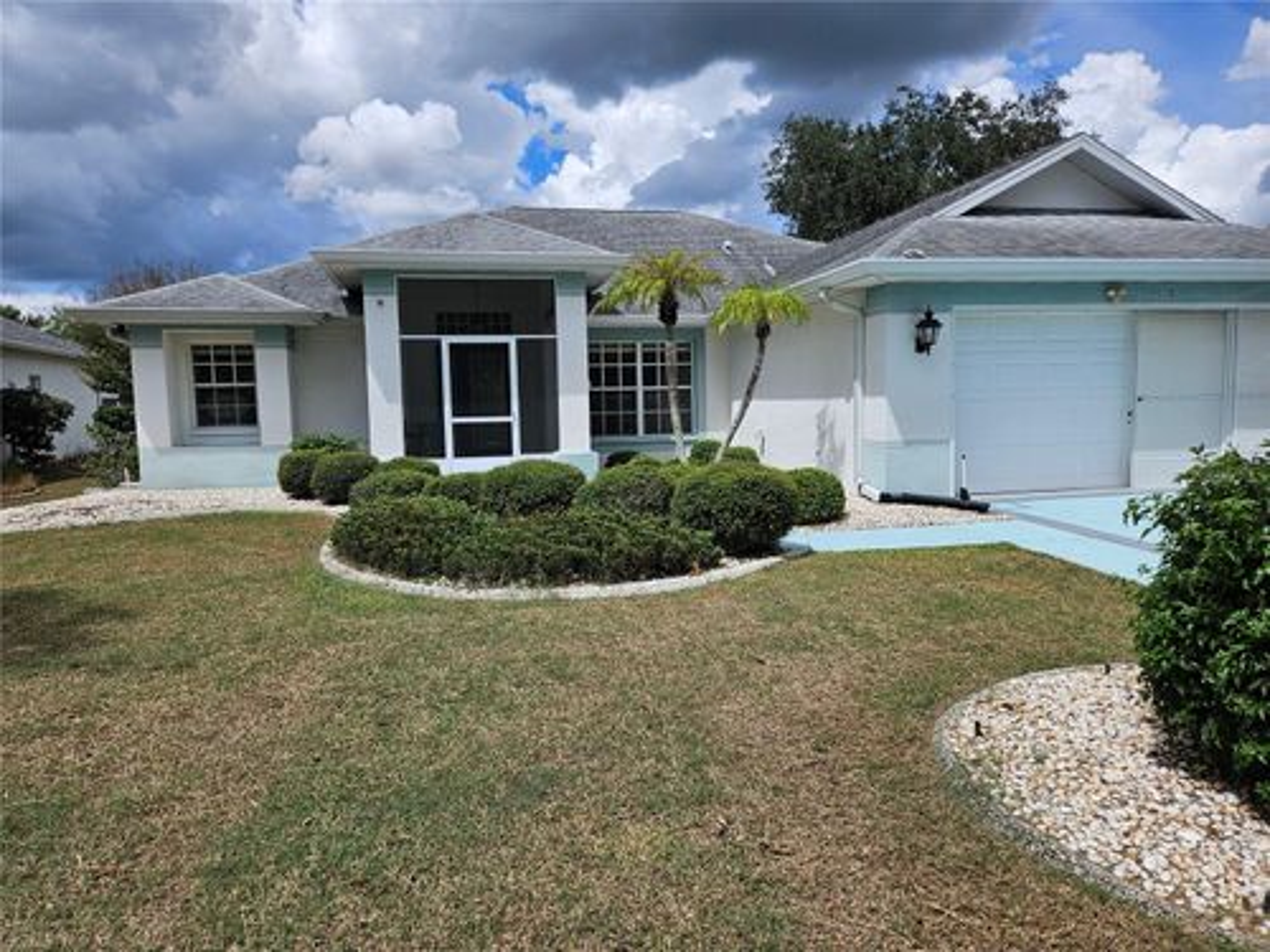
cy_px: 476
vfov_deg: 58.9
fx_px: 844
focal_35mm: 23
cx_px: 635
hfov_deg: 73.9
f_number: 1.8
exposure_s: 1/3075
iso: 25
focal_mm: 5.4
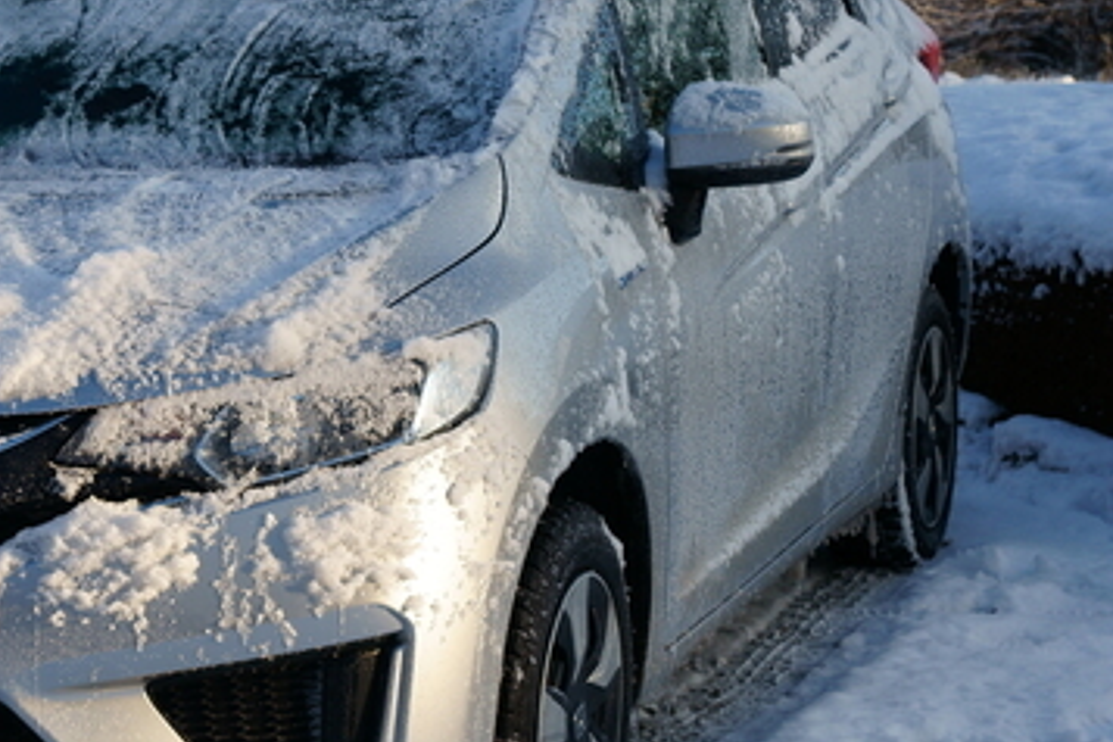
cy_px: 320
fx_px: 3462
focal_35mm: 112
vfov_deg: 12.2
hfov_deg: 18.0
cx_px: 140
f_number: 8
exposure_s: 1/250
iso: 200
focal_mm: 50
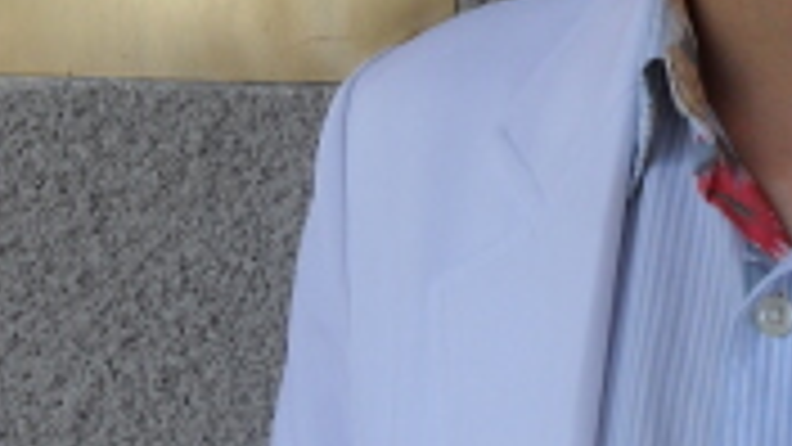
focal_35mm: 124
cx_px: 446
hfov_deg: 17.3
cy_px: -142
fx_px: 2604
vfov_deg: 9.6
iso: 80
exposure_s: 1/180
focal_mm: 6.5
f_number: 3.6
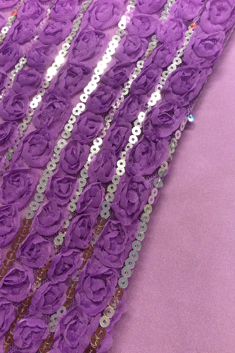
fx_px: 343
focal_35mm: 35
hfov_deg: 37.8
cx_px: 108
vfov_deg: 54.4
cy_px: 179
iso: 160
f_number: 2.4
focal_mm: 3.3
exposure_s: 1/25
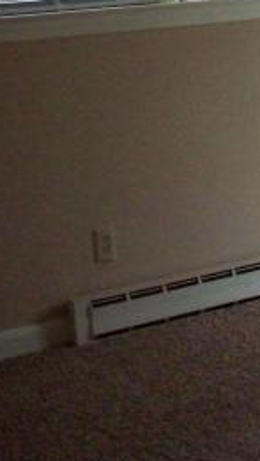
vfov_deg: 21.3
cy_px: 102
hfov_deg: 11.7
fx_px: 1212
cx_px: 386
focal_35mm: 99
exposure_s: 1/128
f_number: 2.8
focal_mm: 6.2
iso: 425
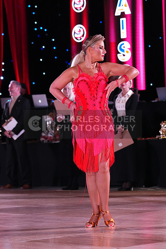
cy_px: 124
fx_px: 1078
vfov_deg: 13.2
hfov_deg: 8.8
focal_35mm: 156
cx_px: 83
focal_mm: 156
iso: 8000
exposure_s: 1/320
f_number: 5.6
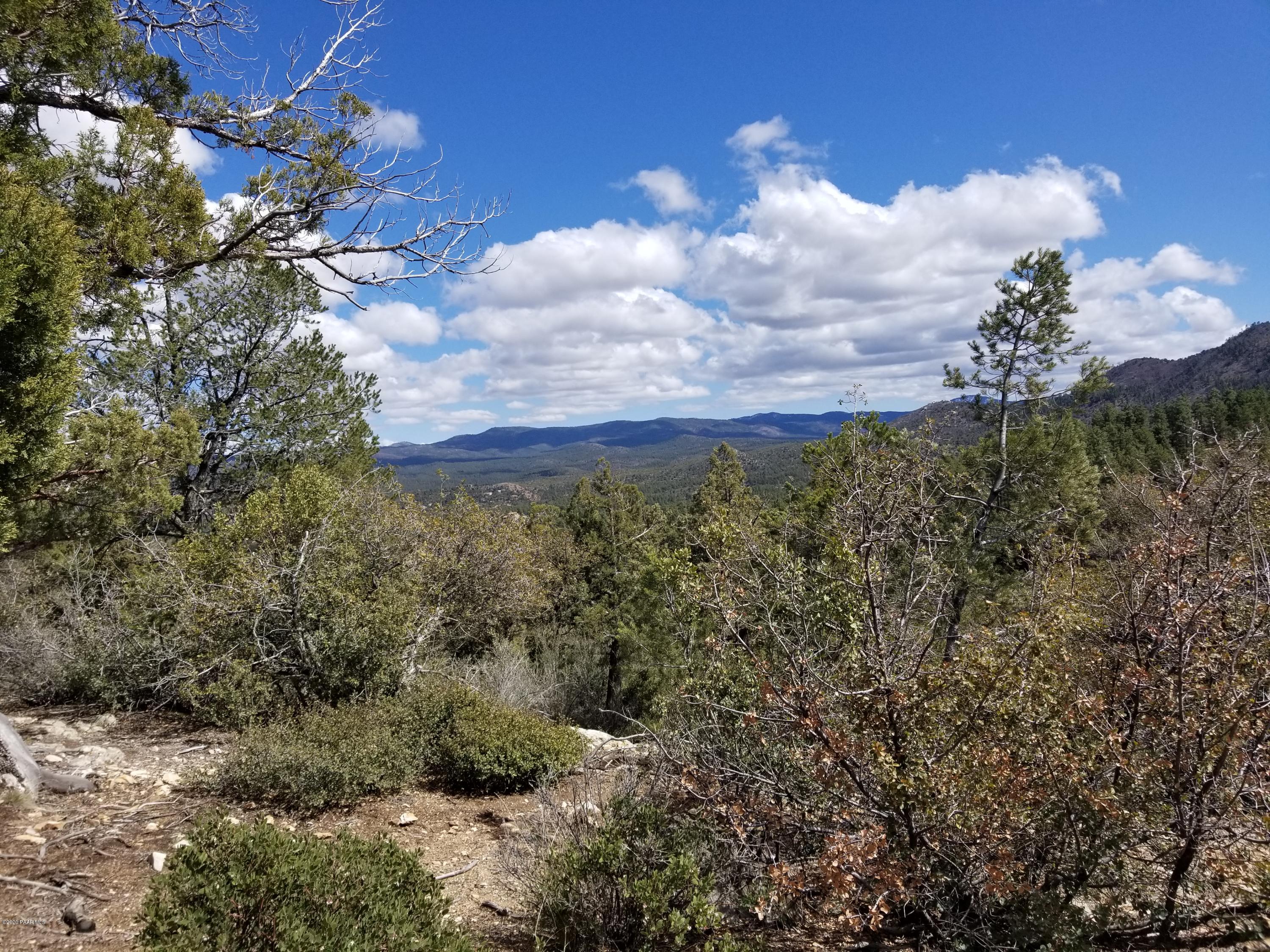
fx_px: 954
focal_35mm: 26
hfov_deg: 67.3
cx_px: 635
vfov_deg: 53.1
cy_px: 476
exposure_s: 1/3144
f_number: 1.7
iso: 50
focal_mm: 4.25
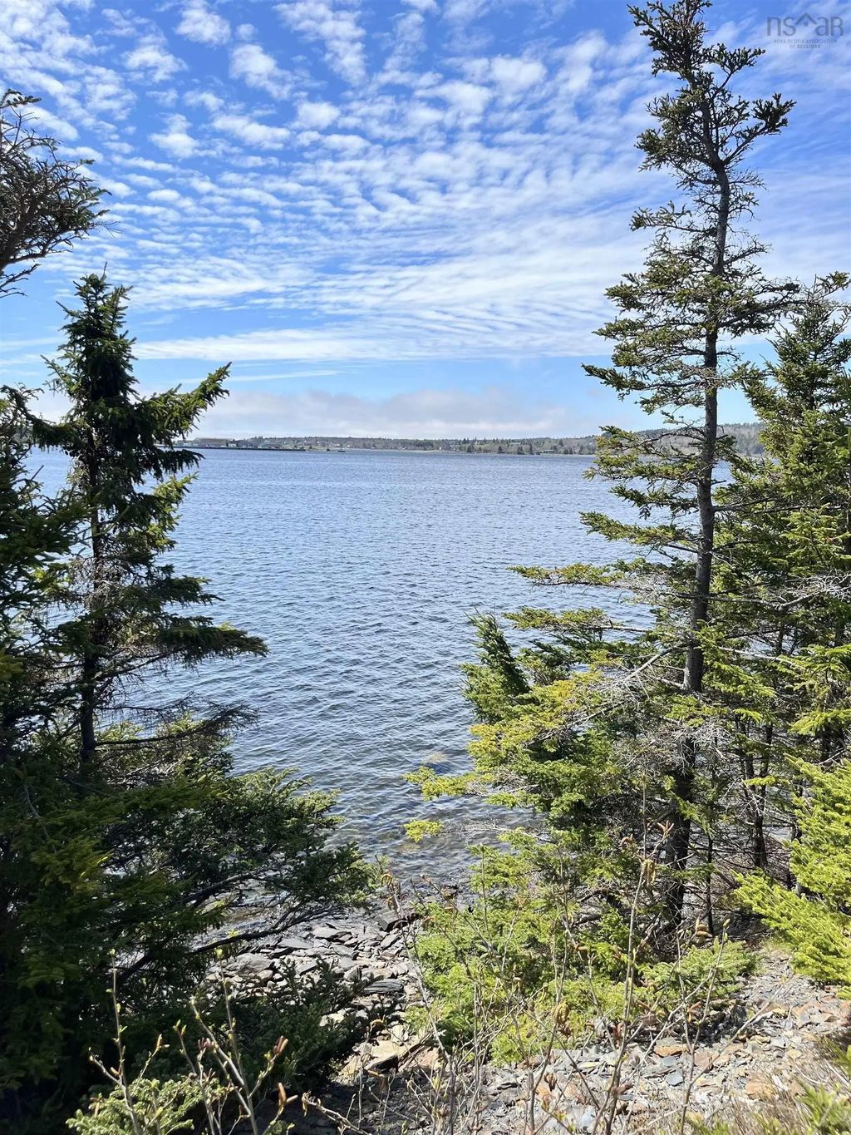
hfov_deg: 53.1
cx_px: 426
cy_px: 568
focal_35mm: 26
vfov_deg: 67.3
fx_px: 852
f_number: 1.6
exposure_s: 1/3876
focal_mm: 5.1
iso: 50
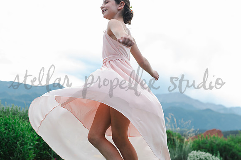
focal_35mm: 53
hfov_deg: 37.8
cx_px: 120
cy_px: 80
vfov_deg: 25.7
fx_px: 352
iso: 500
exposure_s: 1/800
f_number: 5
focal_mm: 50
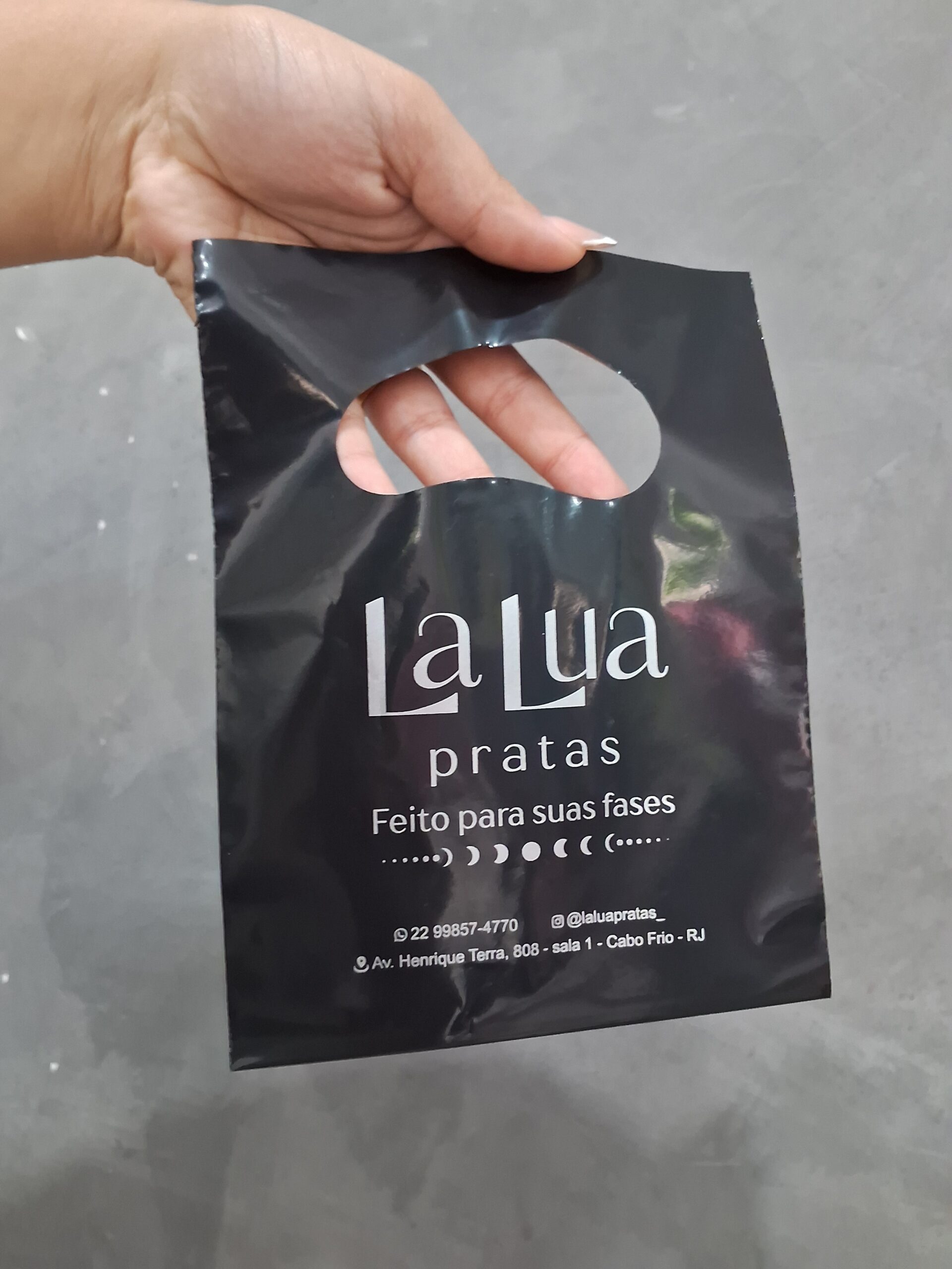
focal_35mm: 26
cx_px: 476
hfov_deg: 53.1
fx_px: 953
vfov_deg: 67.3
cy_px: 634
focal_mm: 3.98
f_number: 1.8
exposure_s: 1/24
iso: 800
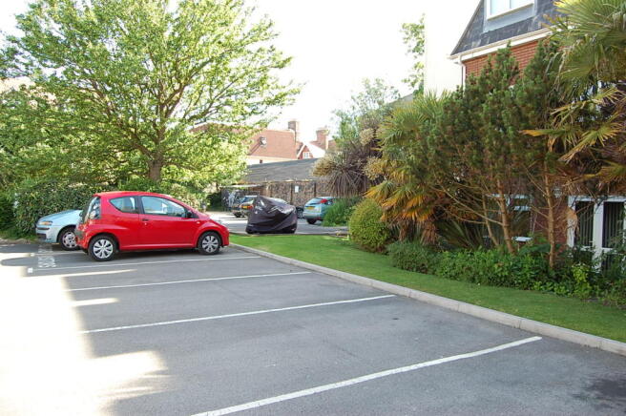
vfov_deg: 47.8
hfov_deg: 67.4
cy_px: 208
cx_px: 313
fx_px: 469
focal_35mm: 27
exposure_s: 1/125
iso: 250
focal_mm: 18
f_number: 5.6
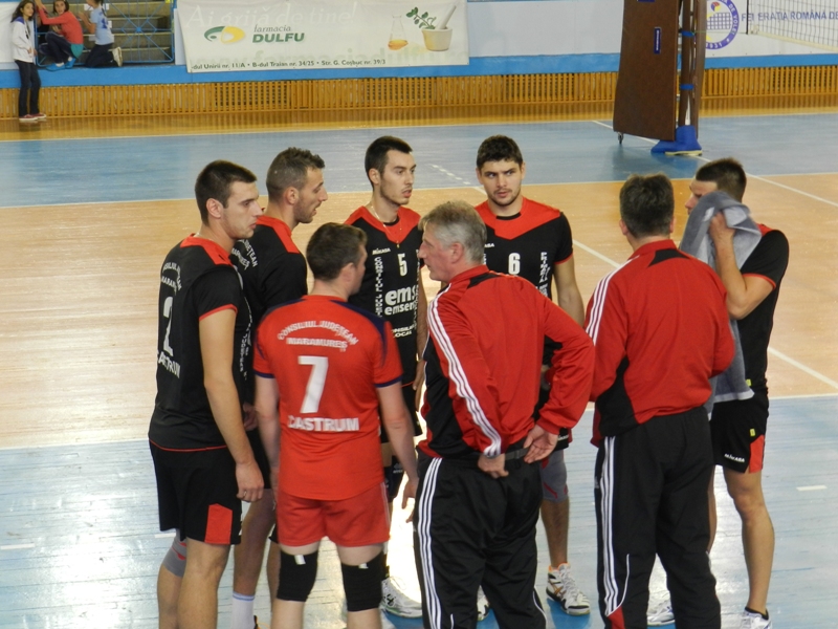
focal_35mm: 84
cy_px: 314
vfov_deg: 17.6
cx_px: 419
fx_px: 2034
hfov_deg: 23.3
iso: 320
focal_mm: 14.9
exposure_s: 1/30
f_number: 4.4
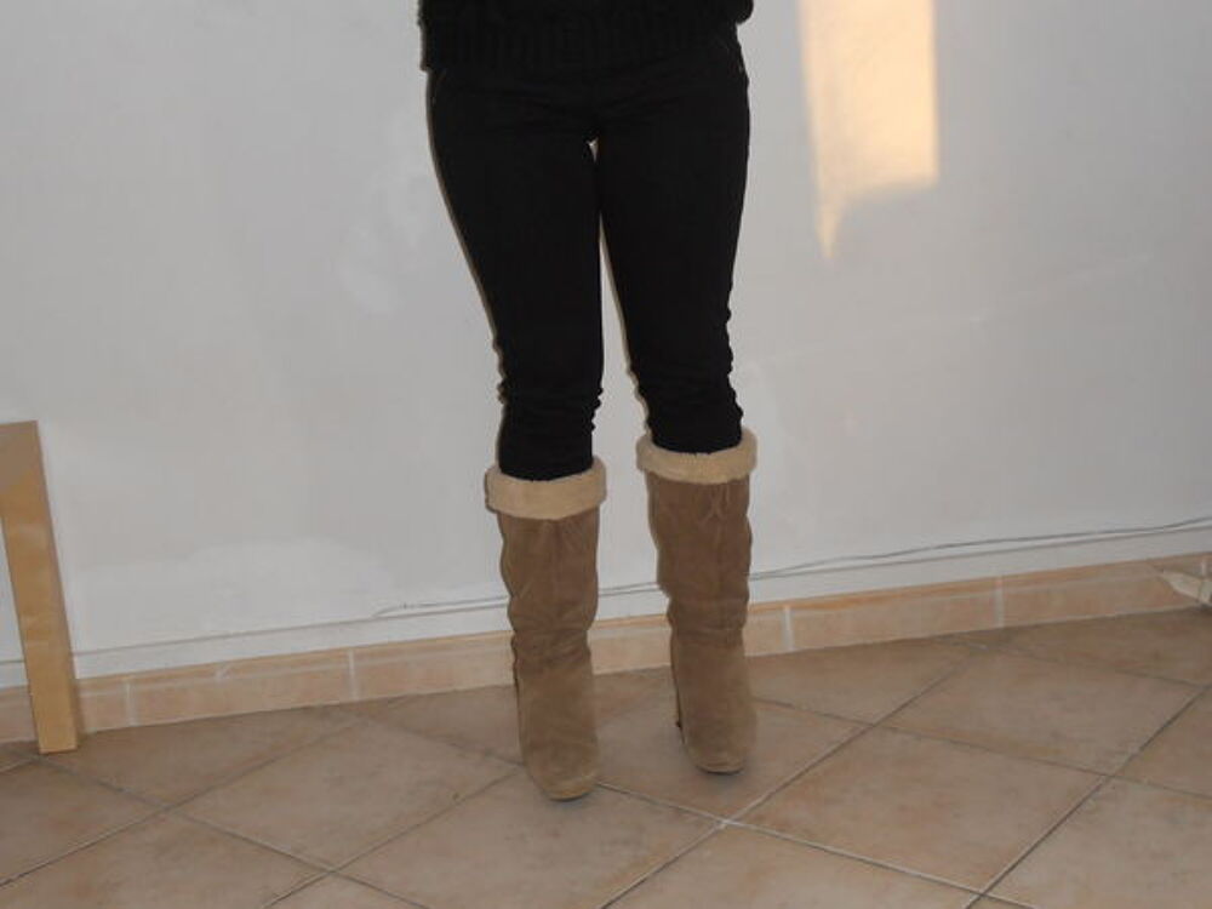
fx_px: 1506
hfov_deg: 43.9
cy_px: 454
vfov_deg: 33.6
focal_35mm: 43
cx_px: 606
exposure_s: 1/30
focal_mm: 7.9
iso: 200
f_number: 4.2
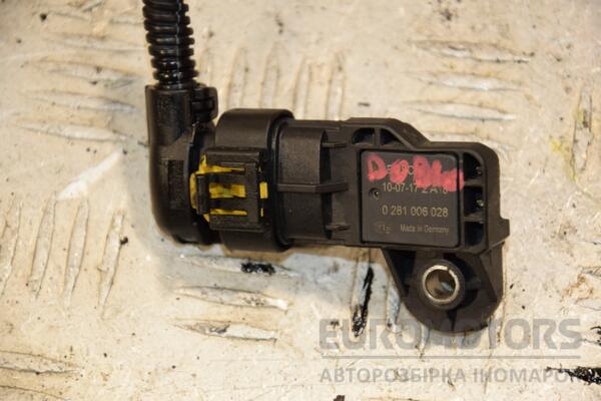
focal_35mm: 158
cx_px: 300
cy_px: 200
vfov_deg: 8.7
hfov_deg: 13.0
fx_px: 2629
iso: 800
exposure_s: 1/160
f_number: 5.6
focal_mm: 105
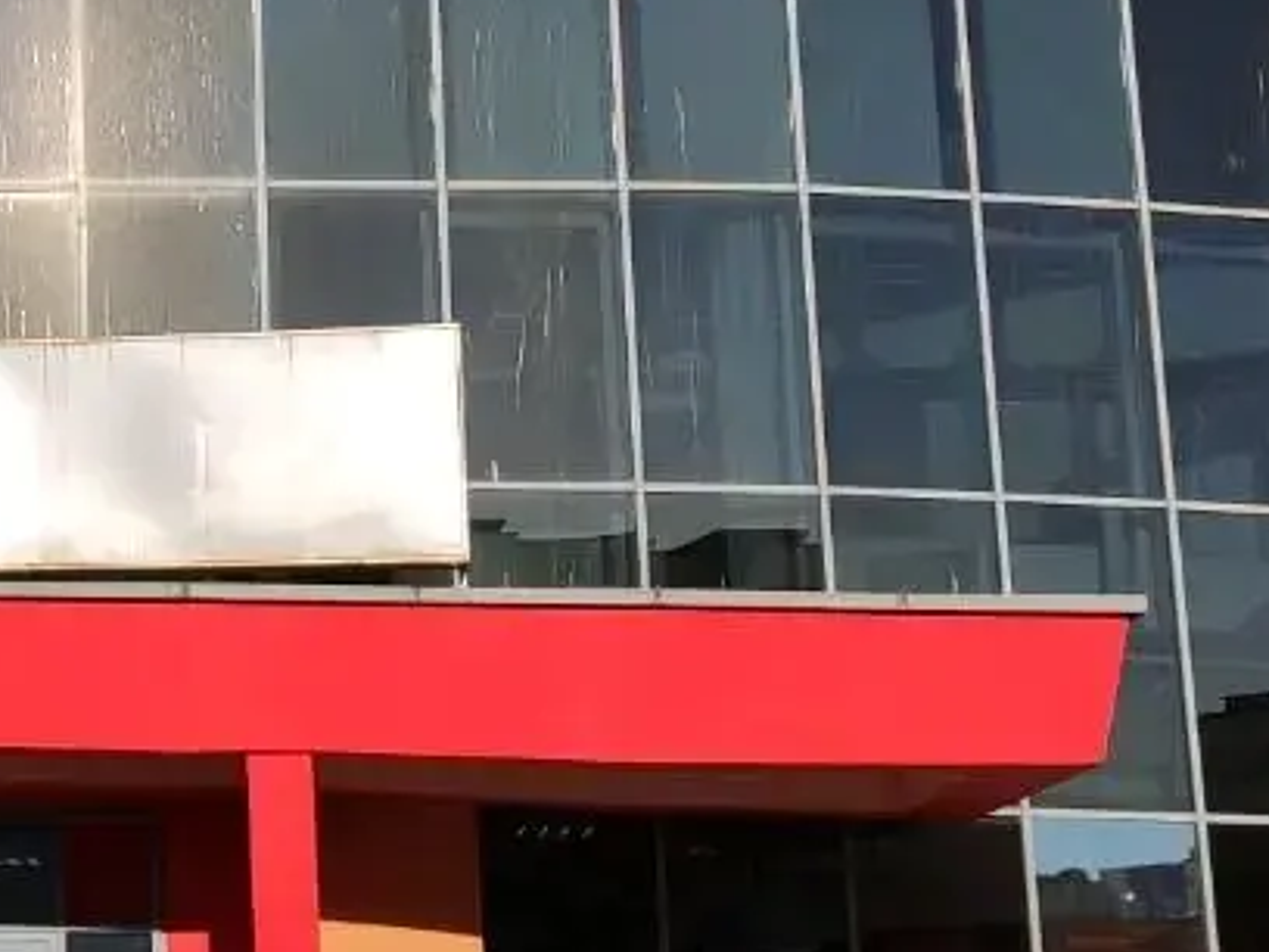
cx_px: -266
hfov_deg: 21.3
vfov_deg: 17.4
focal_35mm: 85
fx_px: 3116
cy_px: 448
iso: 112
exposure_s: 1/5000
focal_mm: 4.77
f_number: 1.75
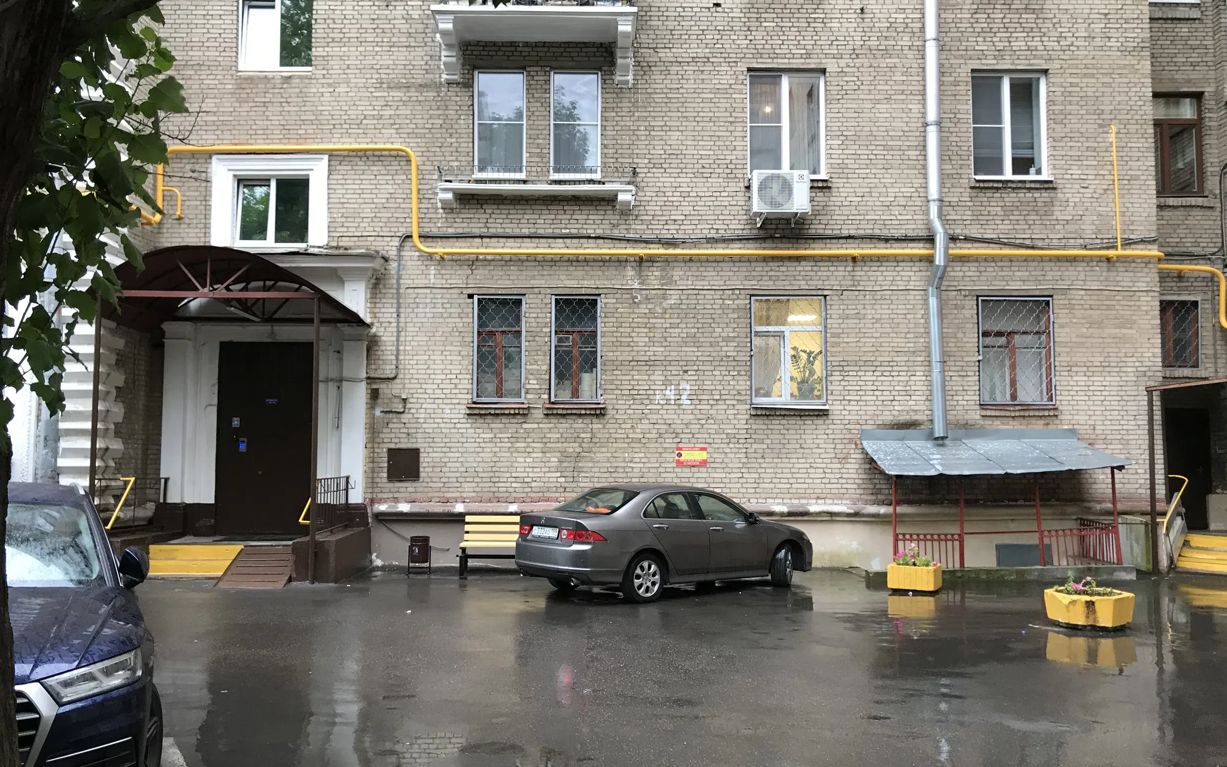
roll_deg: -0.4
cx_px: 609
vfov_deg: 41.8
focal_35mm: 30
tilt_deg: +4.4
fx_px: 1003
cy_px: 407
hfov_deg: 62.9
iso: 25
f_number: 1.8
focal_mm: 3.99
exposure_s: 1/33
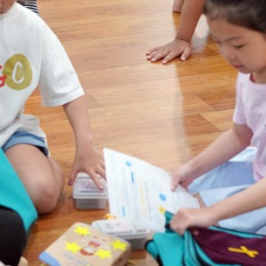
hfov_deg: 10.0
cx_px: 49
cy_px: 33
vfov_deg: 9.9
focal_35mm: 175
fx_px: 1521
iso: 2500
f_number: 4
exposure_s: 1/160
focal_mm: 70
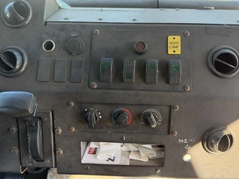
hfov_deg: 63.3
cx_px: 130
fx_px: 193
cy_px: 81
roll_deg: -0.7
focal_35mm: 28
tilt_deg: -35.7
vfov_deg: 49.6
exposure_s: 1/215
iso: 125
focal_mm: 6.76
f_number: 1.78
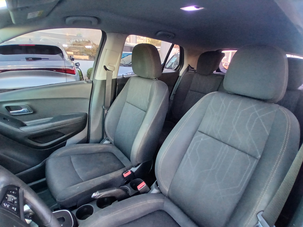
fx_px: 149
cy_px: 114
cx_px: 152
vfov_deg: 74.7
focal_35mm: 17
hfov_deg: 91.0
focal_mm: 1.4
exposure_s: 1/33.3
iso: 200
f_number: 2.2
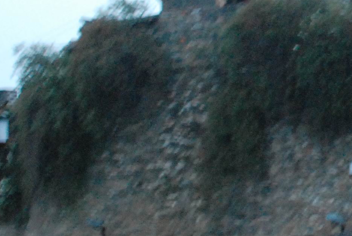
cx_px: 433
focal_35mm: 124
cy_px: 70
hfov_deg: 15.8
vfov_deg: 11.1
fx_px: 1214
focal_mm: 20
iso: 1600
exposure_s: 1/10
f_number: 3.8
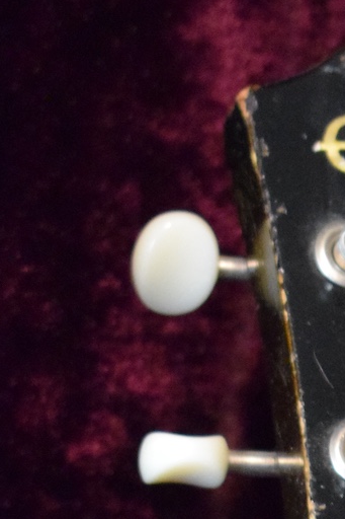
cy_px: 610
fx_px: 3035
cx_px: 498
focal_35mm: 211
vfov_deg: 9.6
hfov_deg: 6.4
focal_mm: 48
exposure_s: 1/60
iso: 6400
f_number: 5.3
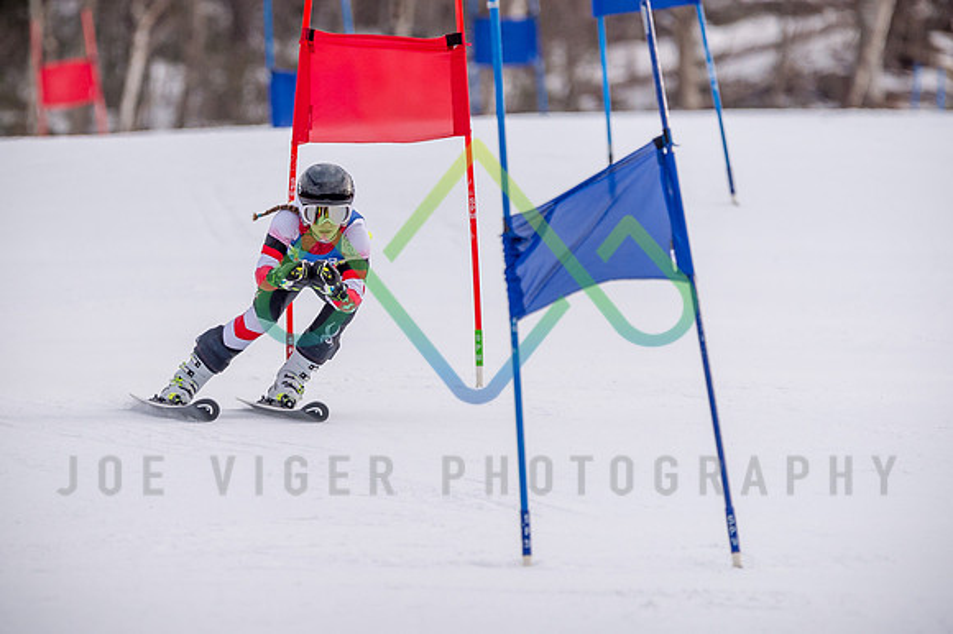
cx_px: 360
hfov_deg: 2.6
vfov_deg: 1.7
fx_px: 20932
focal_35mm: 791
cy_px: 336
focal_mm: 600
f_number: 6.3
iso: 800
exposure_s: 1/2500
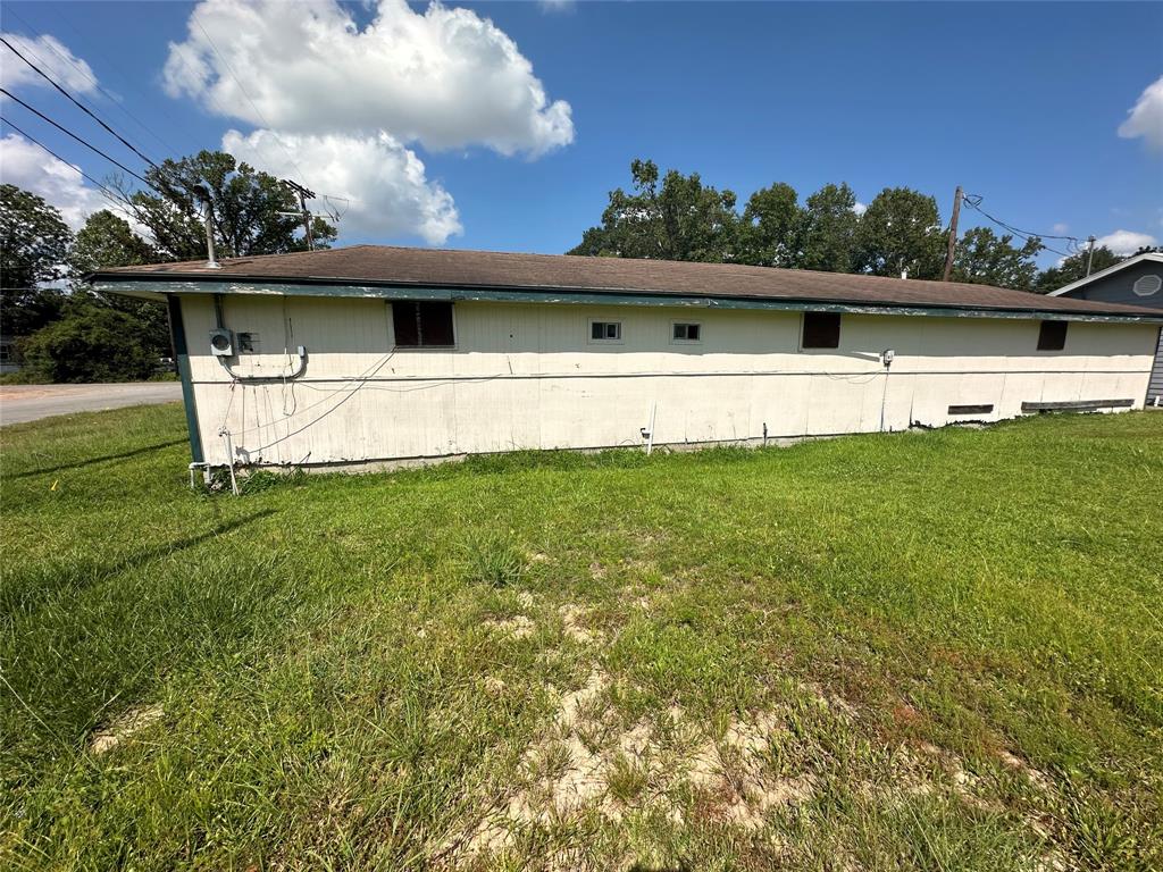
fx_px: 470
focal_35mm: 14
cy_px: 436
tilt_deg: -7.3
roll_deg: +1.4
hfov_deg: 102.1
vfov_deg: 85.7
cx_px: 582
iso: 50
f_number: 2.2
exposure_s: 1/3861
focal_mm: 2.22
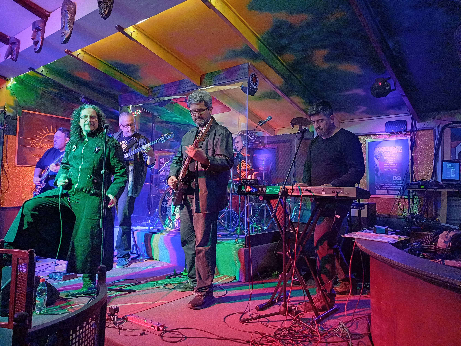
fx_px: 333
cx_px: 230
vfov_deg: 54.9
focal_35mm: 25
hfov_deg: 69.4
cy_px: 173
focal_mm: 4.65
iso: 500
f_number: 1.8
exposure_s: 1/25
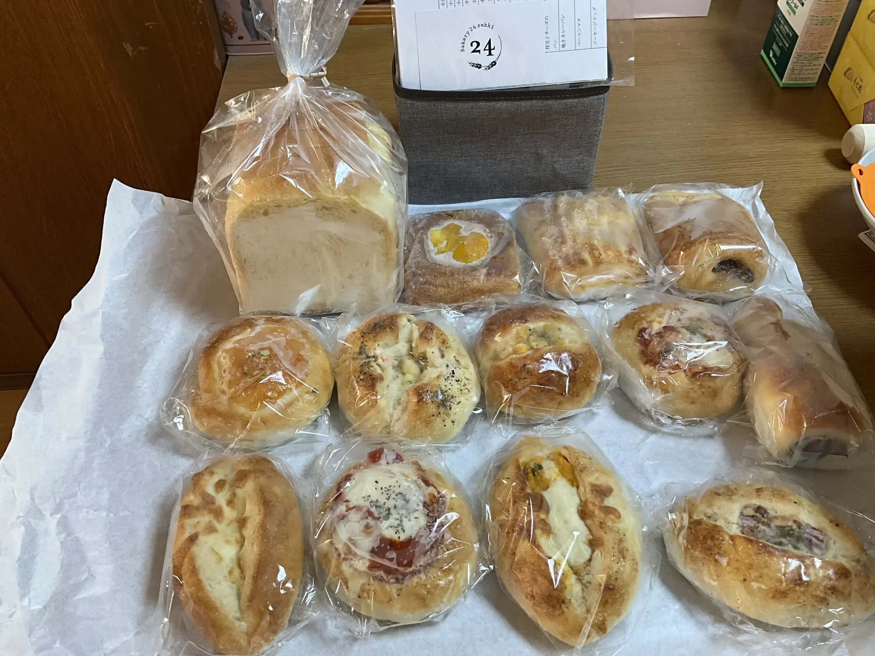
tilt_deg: -50.2
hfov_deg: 61.7
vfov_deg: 48.2
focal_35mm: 29
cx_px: 438
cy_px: 328
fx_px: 733
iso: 100
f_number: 1.8
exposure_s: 1/60
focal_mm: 3
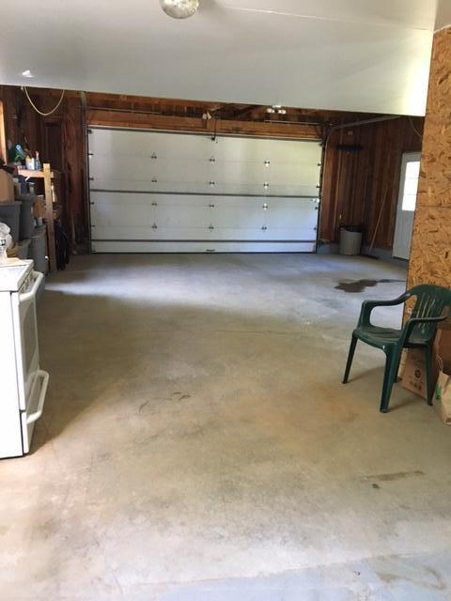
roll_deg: -1.4
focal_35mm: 29
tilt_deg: -11.9
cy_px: 300
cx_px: 226
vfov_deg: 61.7
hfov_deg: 48.2
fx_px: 504
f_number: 2.2
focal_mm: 4.15
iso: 200
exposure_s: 1/30
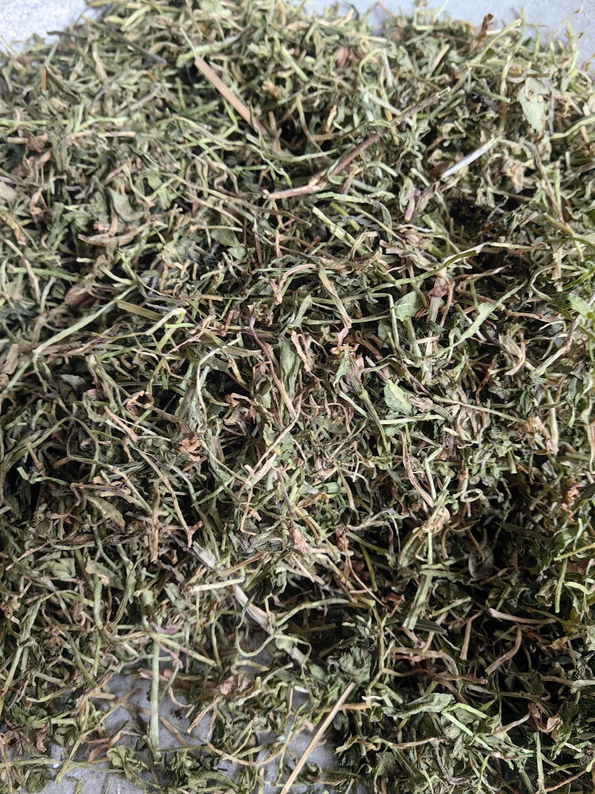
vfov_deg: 65.3
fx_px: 619
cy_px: 397
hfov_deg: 51.3
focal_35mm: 27
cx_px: 298
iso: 320
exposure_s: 1/25
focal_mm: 5.75
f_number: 4
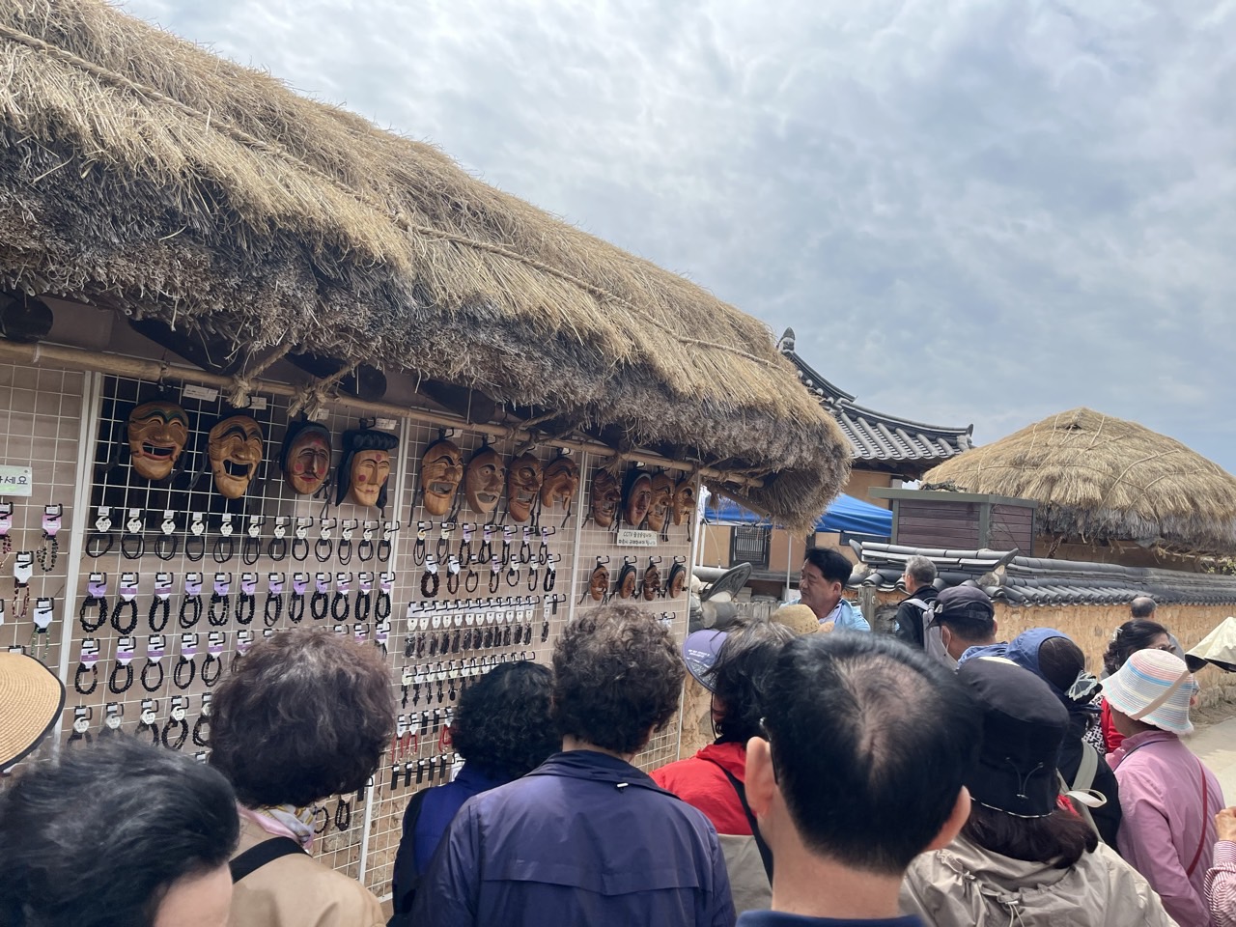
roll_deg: -5.0
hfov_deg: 67.3
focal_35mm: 26
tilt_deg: +3.0
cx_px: 618
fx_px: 928
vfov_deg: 53.1
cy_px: 464
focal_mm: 5.1
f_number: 1.6
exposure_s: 1/2899
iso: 50
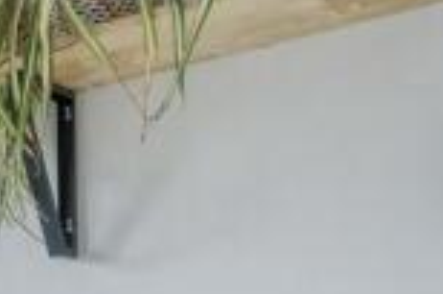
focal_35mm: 64
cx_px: -459
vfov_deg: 20.0
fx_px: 786
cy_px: 344
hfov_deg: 18.7
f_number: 8
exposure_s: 1/25
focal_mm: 10
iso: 160
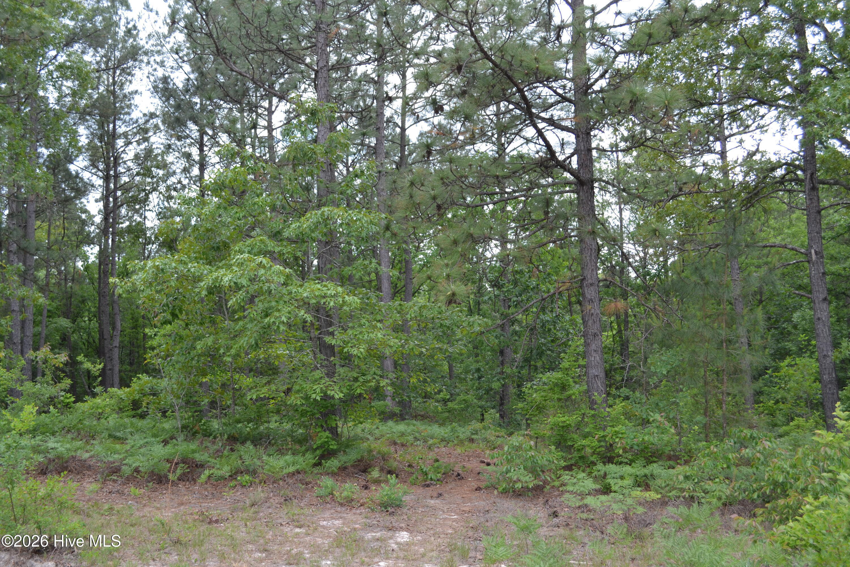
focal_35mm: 36
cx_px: 425
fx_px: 850
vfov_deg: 36.9
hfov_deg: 53.1
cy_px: 284
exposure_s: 1/125
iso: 200
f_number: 5.6
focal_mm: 24
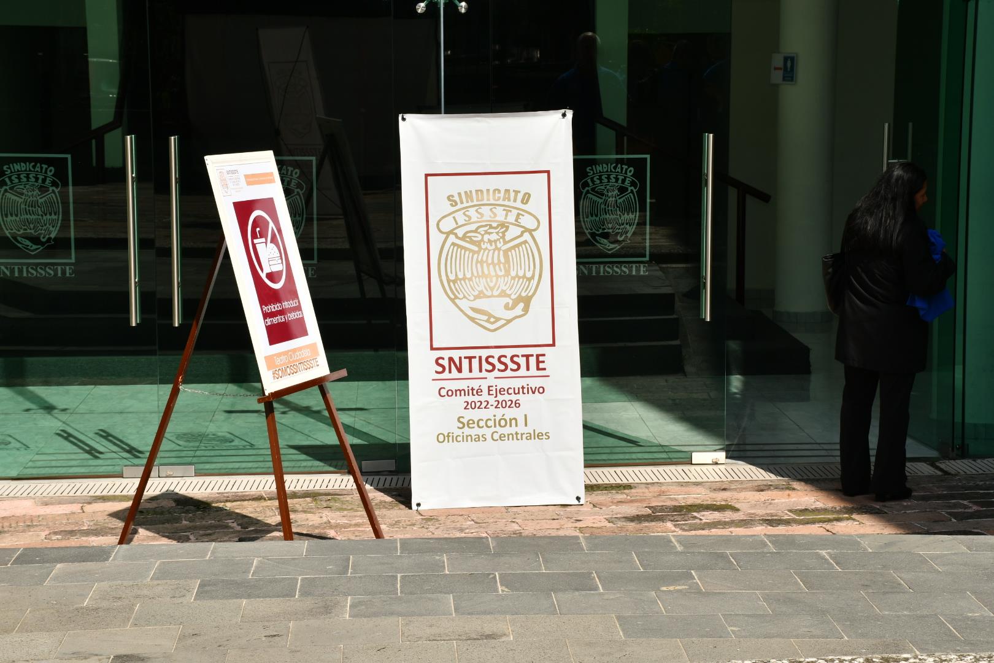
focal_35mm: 90
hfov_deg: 22.6
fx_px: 2485
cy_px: 332
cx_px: 497
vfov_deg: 15.2
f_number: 13
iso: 100
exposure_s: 1/250
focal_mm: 60
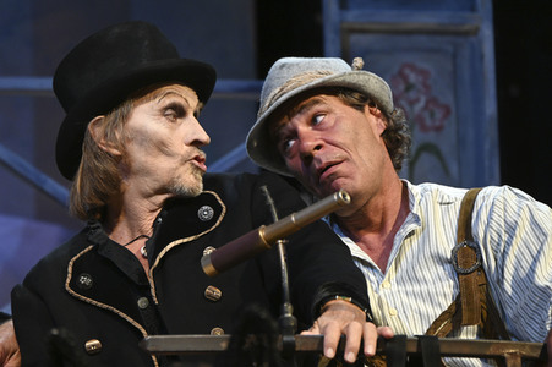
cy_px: 184
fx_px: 3064
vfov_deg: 6.9
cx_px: 276
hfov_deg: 10.3
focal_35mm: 200
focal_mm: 200
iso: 3200
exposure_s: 1/250
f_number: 6.3
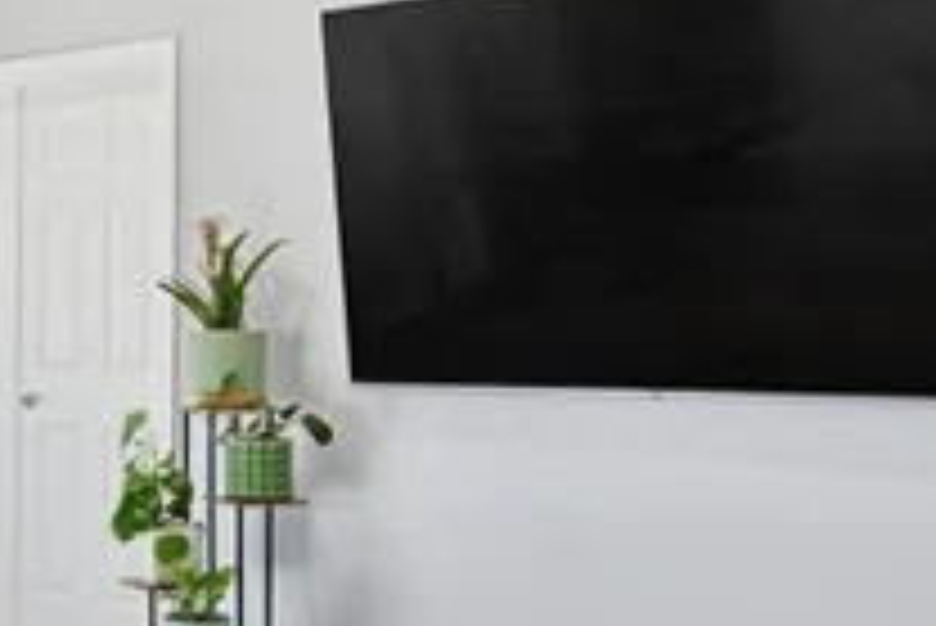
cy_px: 331
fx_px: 1859
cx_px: 27
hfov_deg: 26.9
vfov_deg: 19.1
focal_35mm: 71
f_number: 9
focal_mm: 14.5
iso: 500
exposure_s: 1/160
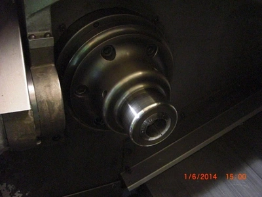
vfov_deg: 37.7
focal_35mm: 38
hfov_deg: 49.0
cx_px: 131
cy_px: 98
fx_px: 288
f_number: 2.7
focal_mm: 6.2
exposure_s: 1/8
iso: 800
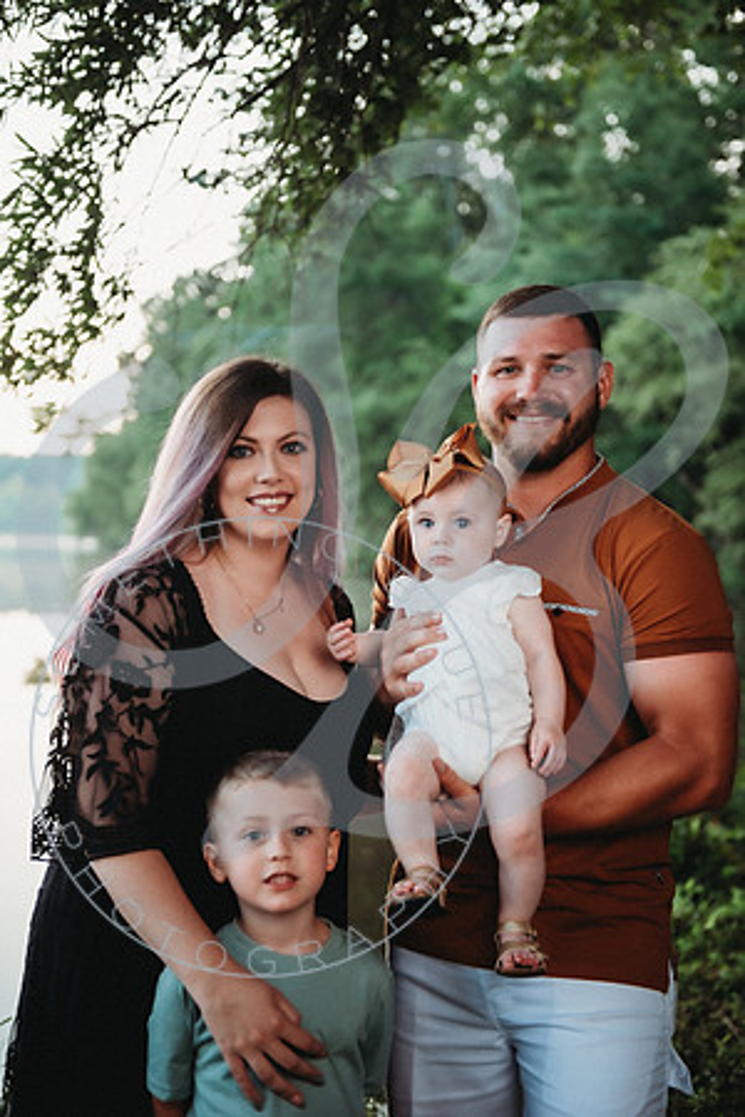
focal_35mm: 50
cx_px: 372
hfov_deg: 27.0
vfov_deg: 39.6
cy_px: 558
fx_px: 1552
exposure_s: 1/200
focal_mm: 50
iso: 200
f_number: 2.8
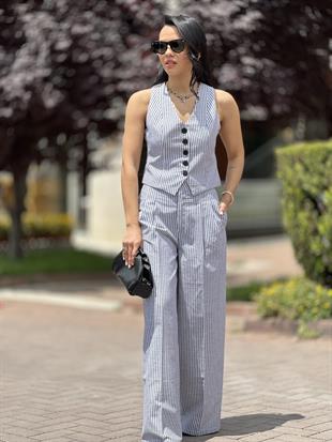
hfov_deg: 19.1
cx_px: 166
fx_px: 984
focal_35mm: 77
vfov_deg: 25.3
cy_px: 221
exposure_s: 1/708
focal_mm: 9
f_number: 2.8
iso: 32
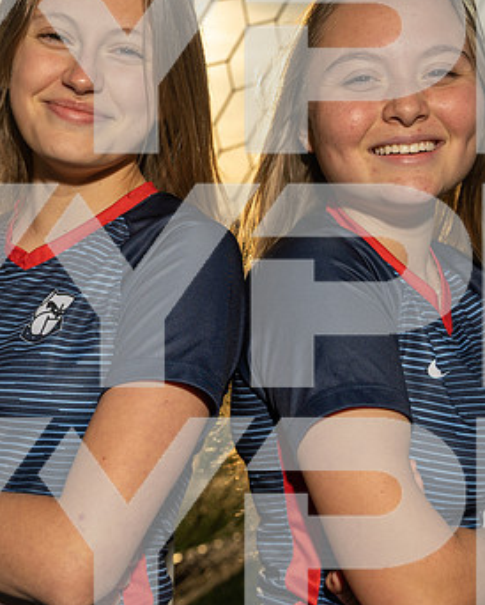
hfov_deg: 20.1
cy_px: 287
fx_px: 1362
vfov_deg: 25.0
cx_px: 160
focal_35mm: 76
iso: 200
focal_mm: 41
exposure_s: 1/250
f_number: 4.5
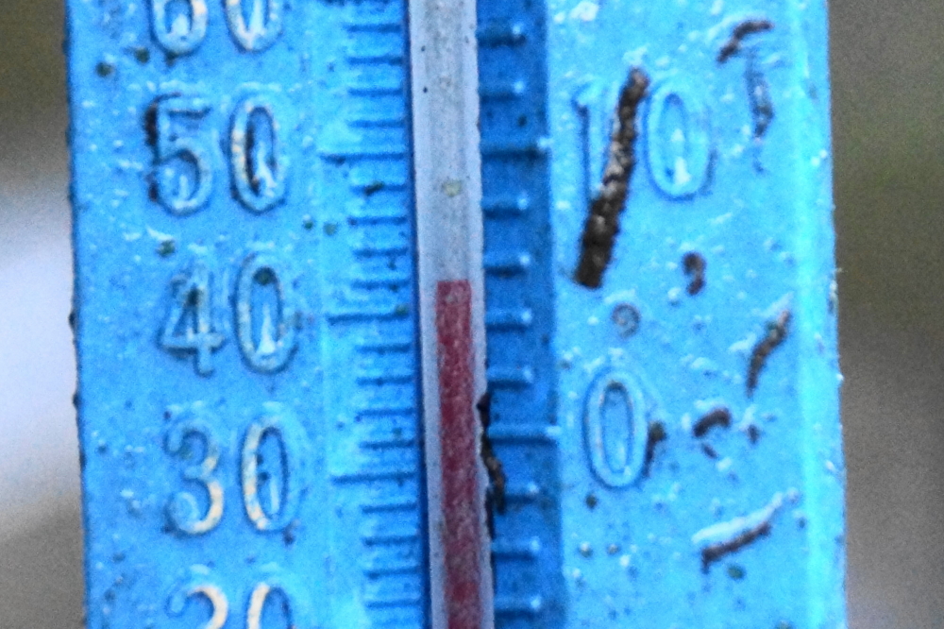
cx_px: 472
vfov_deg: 8.7
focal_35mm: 158
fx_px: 4128
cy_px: 314
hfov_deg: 13.0
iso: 1600
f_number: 5.6
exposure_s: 1/80
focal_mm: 105
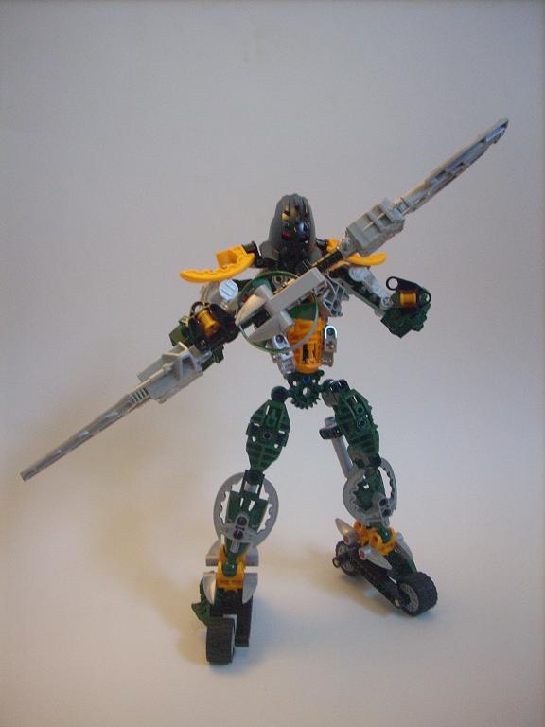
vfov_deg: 50.1
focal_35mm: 37
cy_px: 364
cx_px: 272
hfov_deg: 38.7
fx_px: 777
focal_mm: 6.2
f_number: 2.8
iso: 237
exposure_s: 1/4
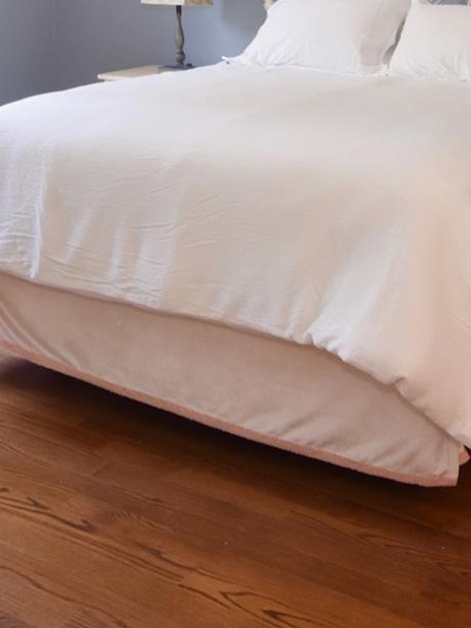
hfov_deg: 27.7
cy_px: -64
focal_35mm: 53
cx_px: 221
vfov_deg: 32.1
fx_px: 955
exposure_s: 1/40
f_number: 11
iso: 640
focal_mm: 11
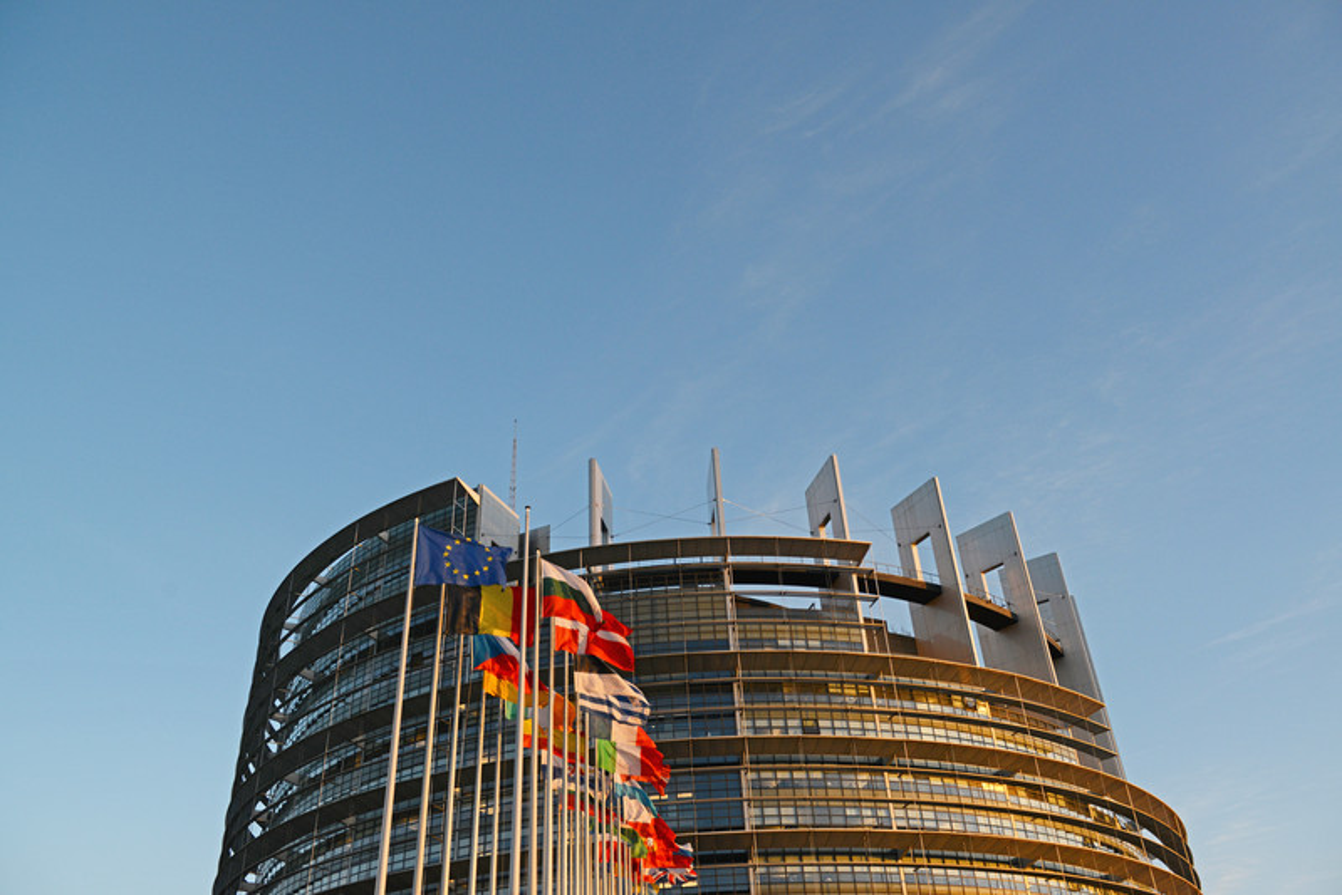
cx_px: 671
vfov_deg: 42.4
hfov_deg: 60.3
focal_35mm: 31
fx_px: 1156
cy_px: 448
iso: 400
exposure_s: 1/800
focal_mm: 31
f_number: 4.5
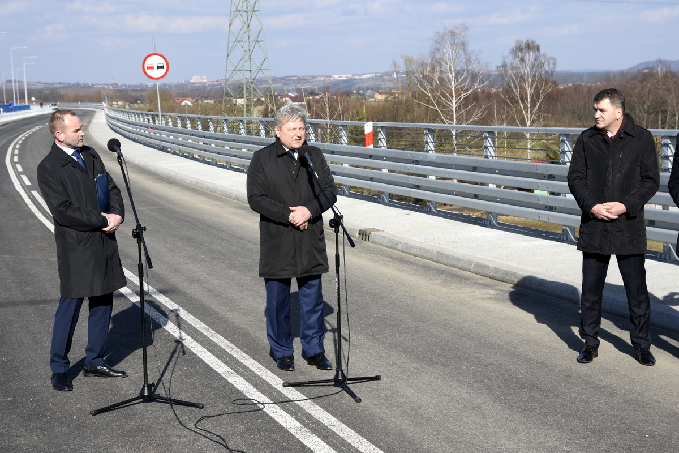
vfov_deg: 28.1
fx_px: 905
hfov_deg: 41.1
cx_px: 340
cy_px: 226
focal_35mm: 48
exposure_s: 1/400
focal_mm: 32
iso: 100
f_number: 5.6
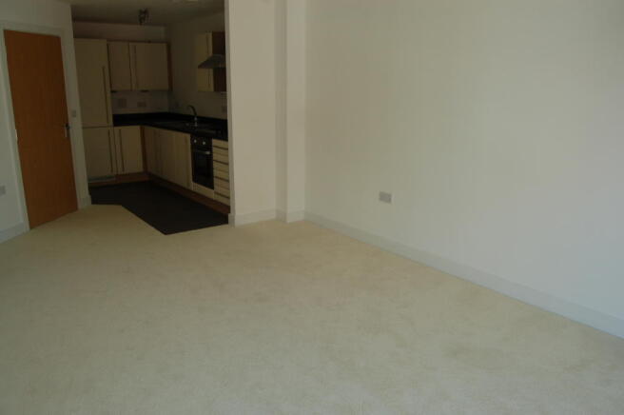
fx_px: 468
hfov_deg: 67.4
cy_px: 208
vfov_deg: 47.8
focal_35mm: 27
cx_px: 312
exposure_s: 1/125
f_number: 5.6
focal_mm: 18
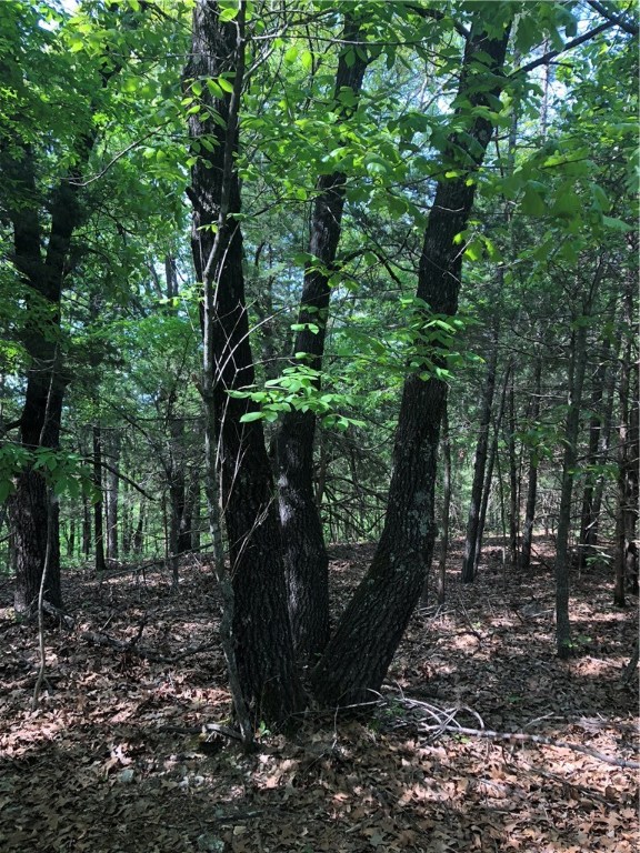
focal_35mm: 28
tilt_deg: +0.3
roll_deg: +0.0
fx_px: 690
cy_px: 426
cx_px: 320
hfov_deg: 49.7
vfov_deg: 63.4
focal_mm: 3.99
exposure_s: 1/120
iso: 40
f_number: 1.8
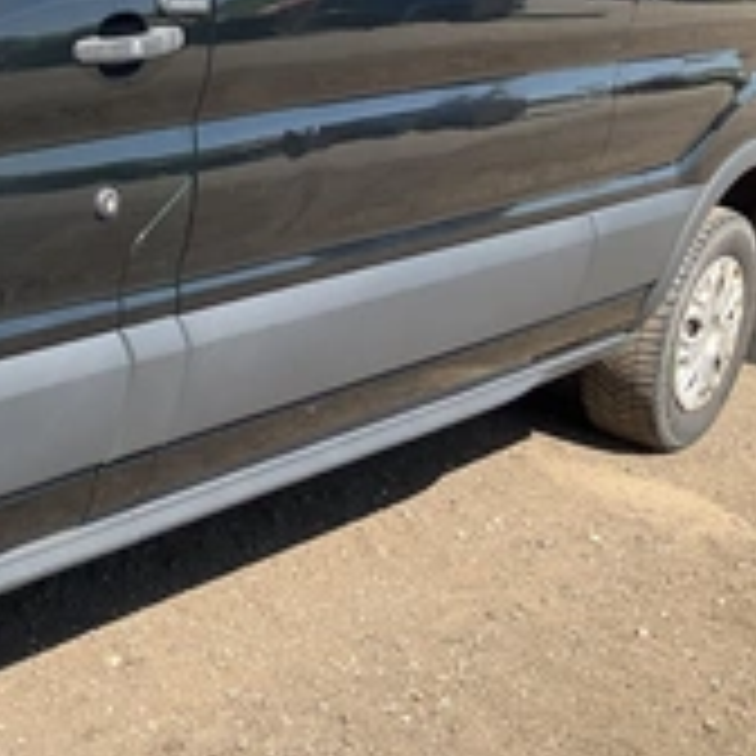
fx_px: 1507
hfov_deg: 25.9
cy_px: 256
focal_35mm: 61
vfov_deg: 28.0
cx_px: -86
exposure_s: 1/816
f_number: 1.8
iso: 25
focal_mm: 3
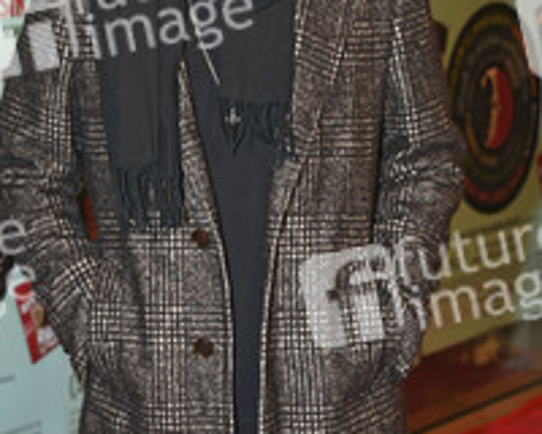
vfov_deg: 14.1
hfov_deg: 17.6
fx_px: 1748
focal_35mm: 109
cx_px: 192
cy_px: 149
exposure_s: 1/160
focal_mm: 58
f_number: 6.3
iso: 500
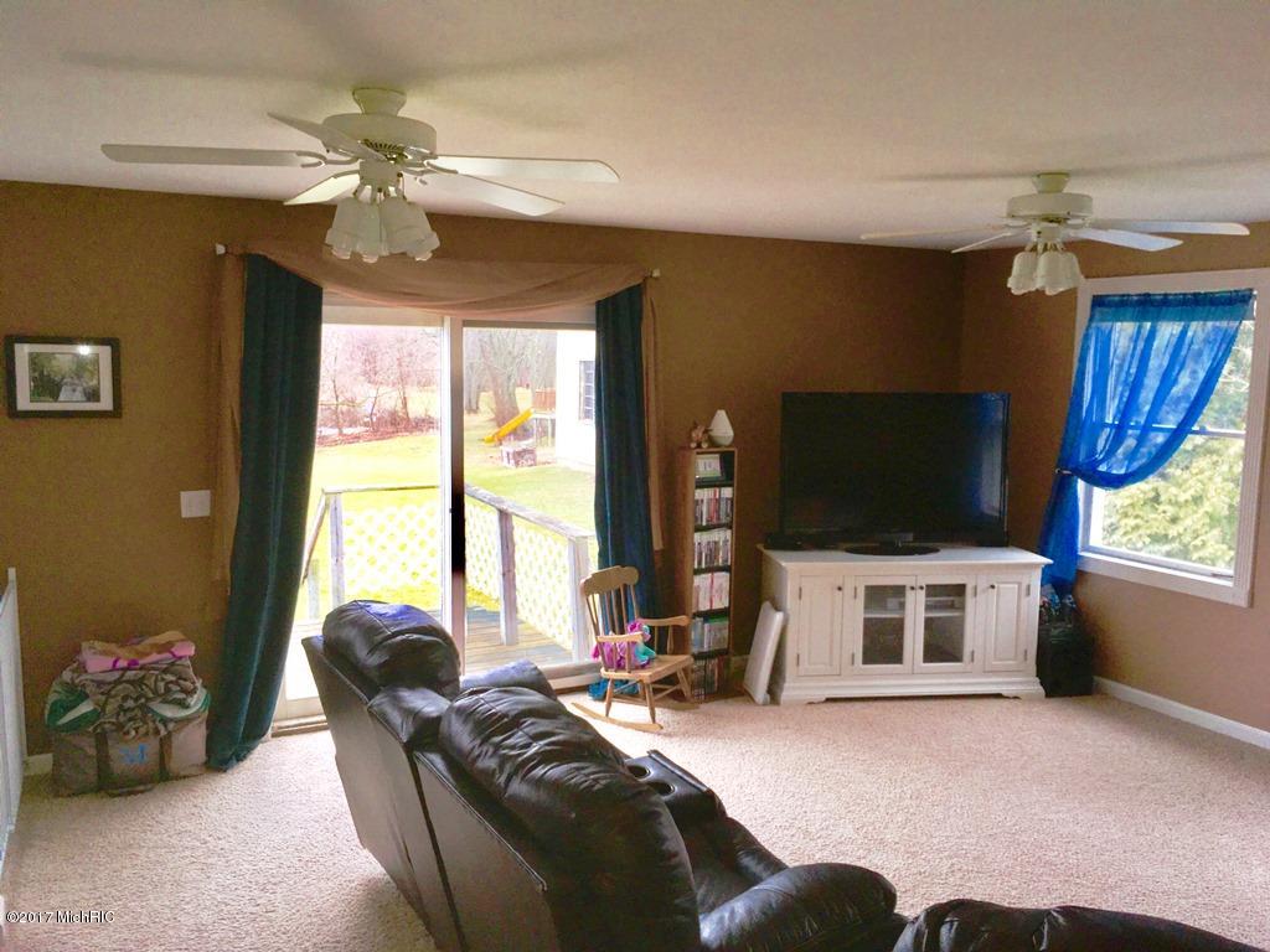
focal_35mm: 29
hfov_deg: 61.7
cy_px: 476
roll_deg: -1.6
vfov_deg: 48.2
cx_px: 635
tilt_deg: -6.2
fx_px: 1064
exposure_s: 1/43
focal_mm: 4.15
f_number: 2.2
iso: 25
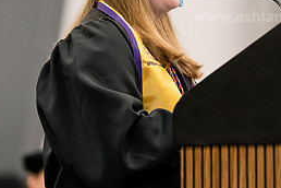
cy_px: 40
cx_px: 145
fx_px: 2810
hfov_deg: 5.7
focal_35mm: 360
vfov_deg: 3.8
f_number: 3.5
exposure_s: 1/200
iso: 3200
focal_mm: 160
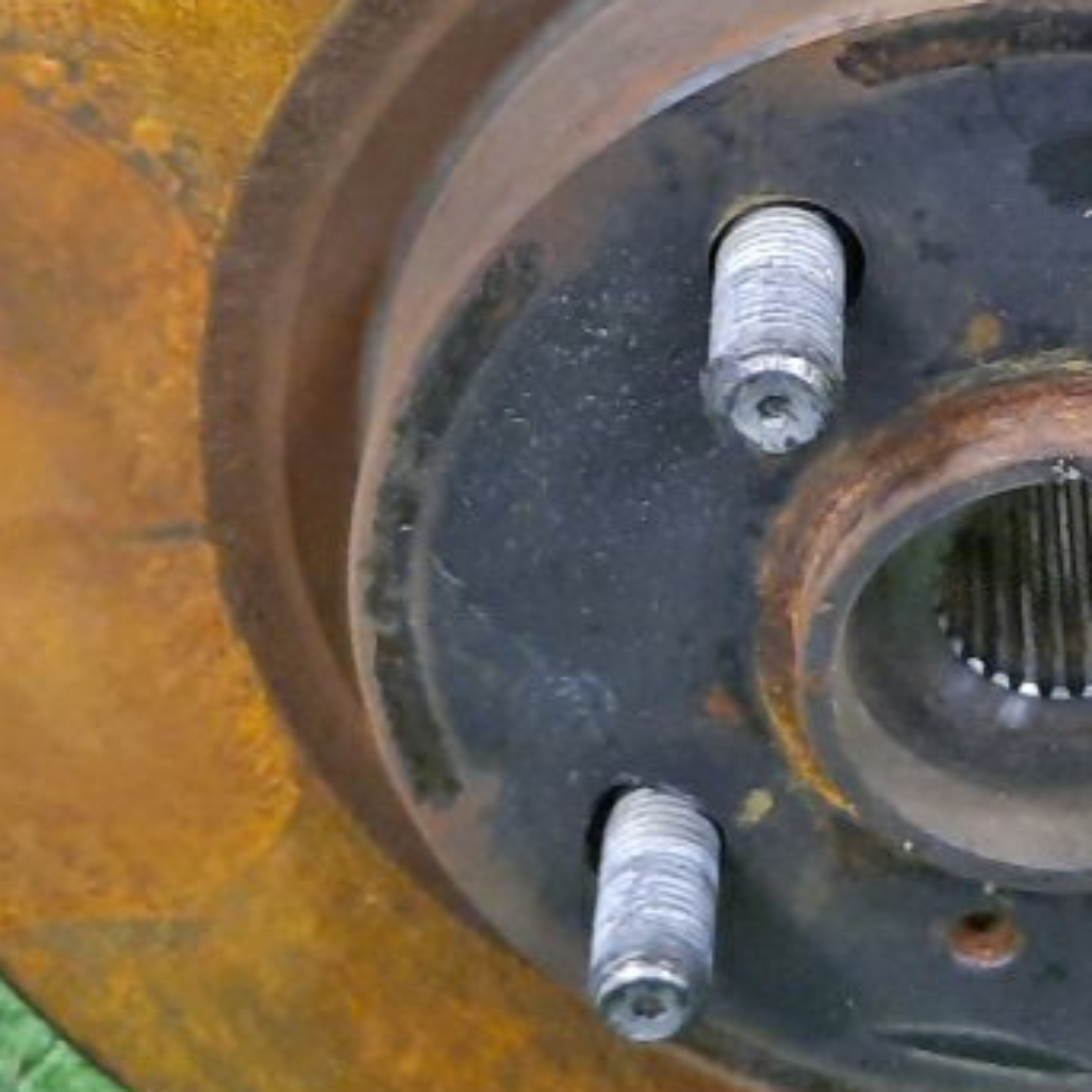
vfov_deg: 18.6
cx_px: 913
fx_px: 3319
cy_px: 307
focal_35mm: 93
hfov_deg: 18.5
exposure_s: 1/25
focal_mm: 4.6
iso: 523
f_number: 2
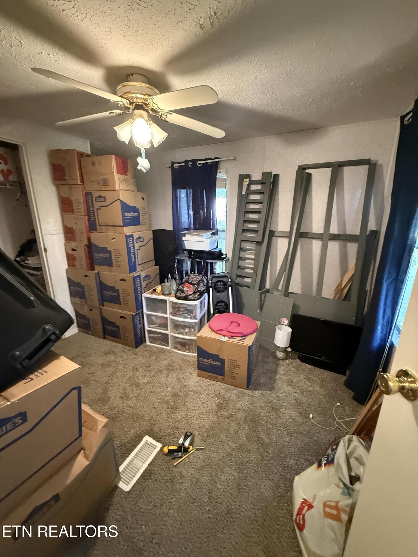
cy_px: 278
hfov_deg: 85.7
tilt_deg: -14.2
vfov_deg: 102.1
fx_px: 225
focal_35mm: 14
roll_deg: +0.5
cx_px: 209
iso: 1000
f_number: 2.2
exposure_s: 1/40
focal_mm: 2.22
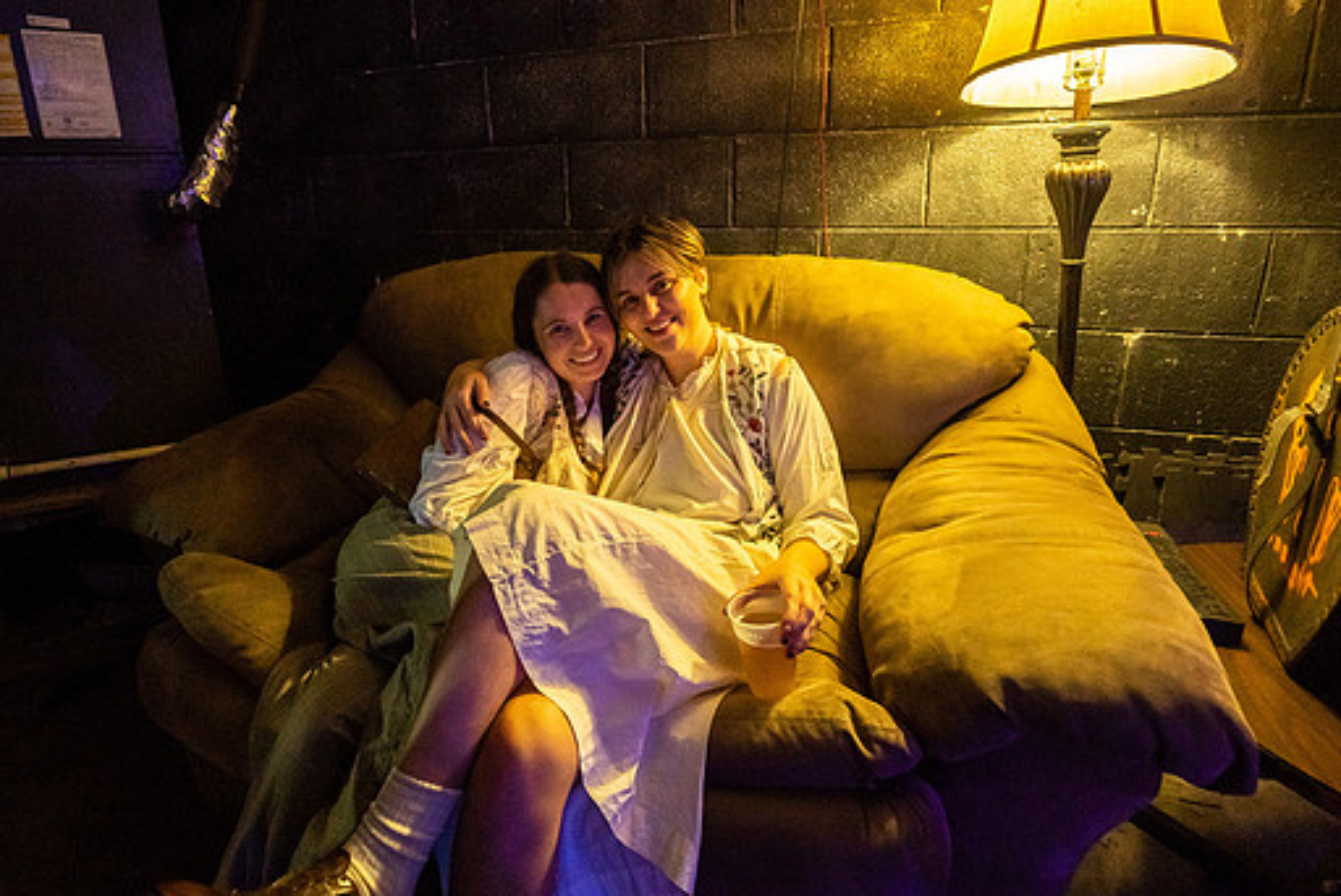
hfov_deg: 89.9
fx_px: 671
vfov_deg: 67.0
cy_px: 375
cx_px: 633
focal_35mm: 18
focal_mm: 14
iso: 3200
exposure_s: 1/250
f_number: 2.8
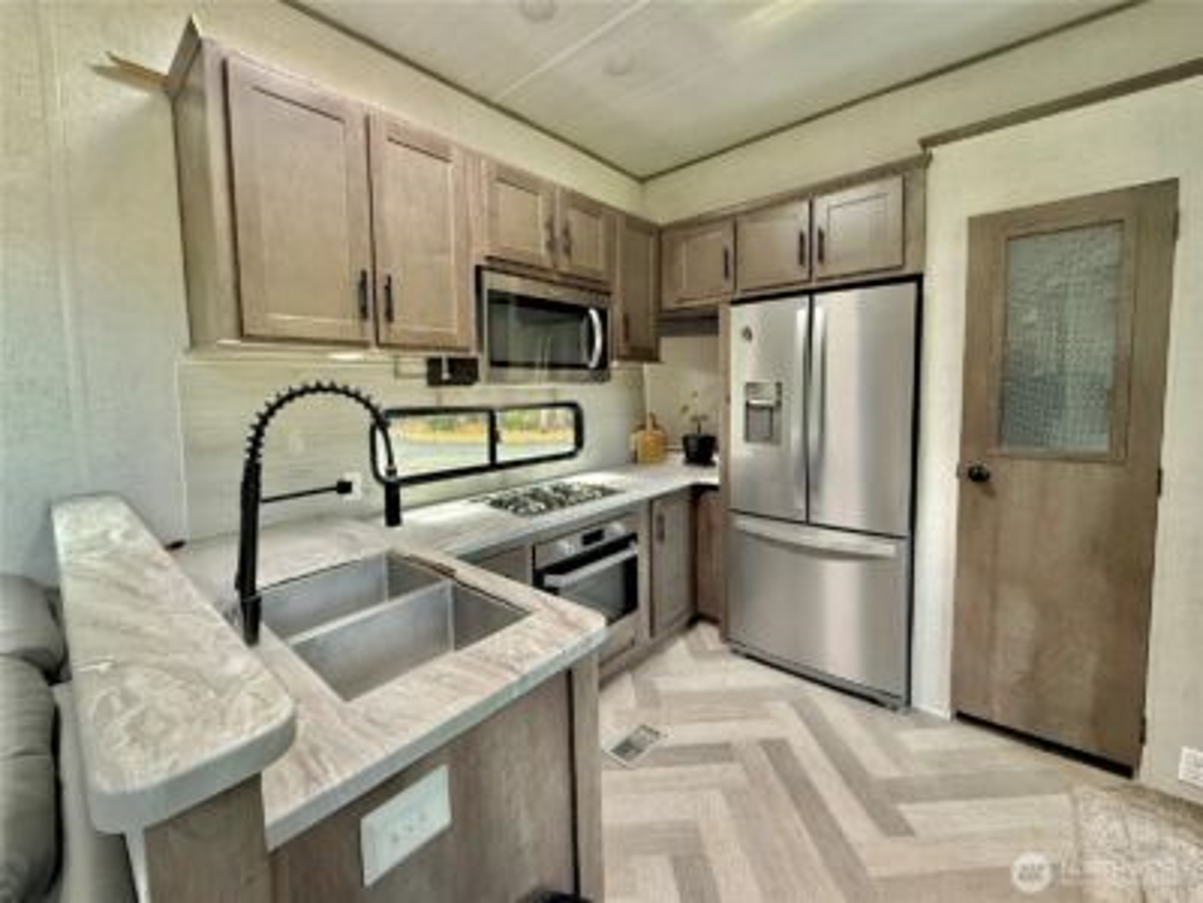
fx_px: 487
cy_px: 452
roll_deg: +1.2
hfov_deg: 102.1
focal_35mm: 14
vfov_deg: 85.7
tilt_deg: -5.8
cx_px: 602
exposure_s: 1/76
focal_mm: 2.22
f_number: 2.2
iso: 320
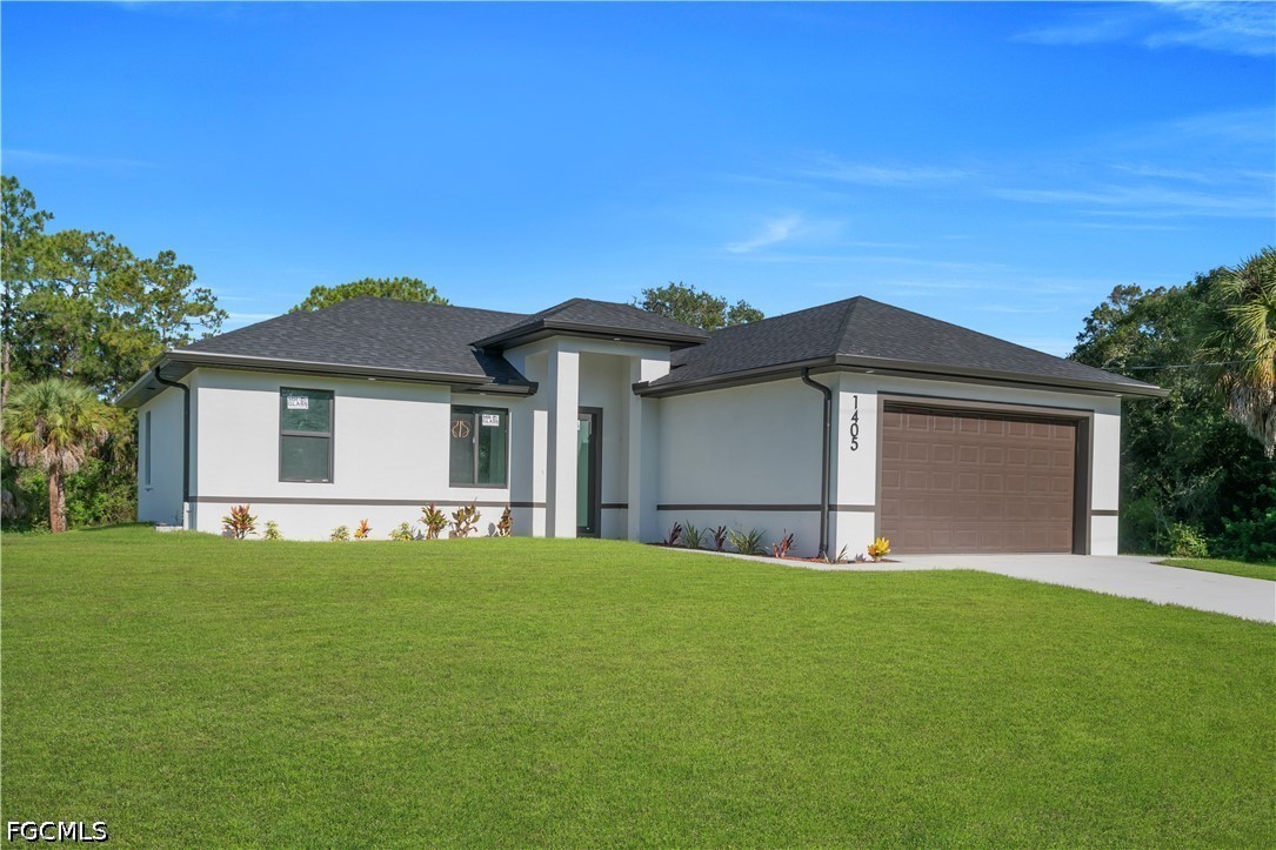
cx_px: 638
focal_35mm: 30
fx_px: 1063
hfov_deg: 61.9
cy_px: 425
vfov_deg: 43.6
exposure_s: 1/400
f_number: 8
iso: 100
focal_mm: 20
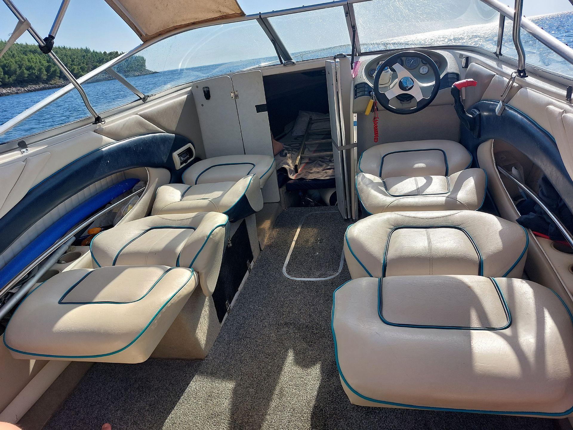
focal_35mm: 25
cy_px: 215
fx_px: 414
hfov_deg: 69.4
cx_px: 286
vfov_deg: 54.9
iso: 25
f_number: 1.8
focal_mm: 5.23
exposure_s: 1/811
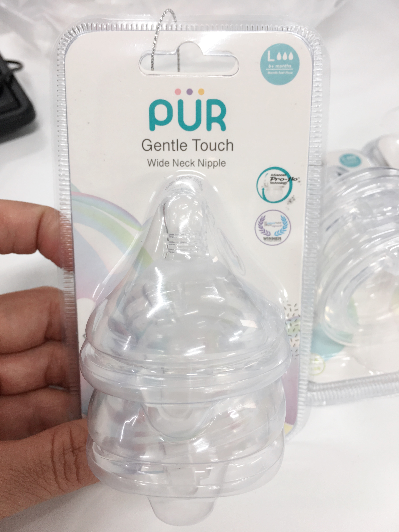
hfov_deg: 48.2
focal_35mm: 29
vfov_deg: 61.7
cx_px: 200
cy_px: 266
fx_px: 446
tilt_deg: -50.5
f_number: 2.2
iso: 32
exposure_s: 1/50
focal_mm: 4.15
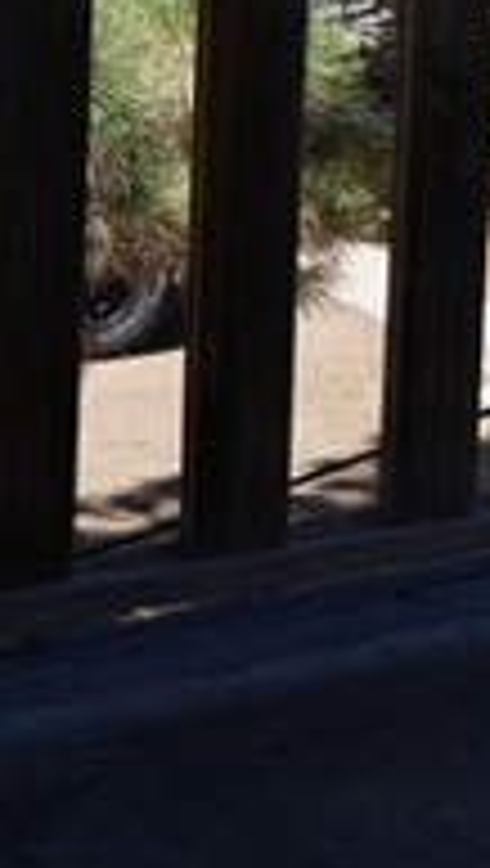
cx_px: 2050
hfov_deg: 7.3
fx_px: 2556
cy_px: 70
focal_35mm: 111
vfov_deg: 18.9
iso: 100
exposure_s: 1/250
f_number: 5.6
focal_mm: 20
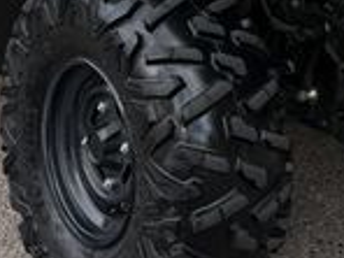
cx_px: 230
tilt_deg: -7.2
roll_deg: -2.7
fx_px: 1034
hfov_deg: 18.8
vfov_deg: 13.2
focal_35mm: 104
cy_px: -170
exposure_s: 1/722
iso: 80
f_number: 1.78
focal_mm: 6.76
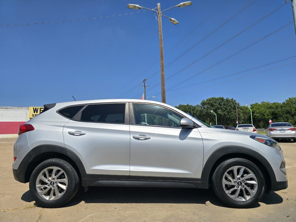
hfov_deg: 73.9
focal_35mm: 23
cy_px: 111
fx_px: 197
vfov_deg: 58.9
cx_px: 148
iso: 12
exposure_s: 1/1529
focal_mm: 6.3
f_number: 1.7
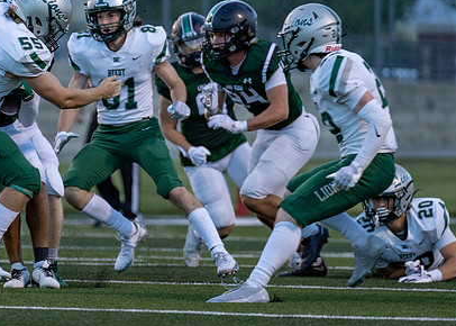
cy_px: 111
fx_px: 6644
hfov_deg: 3.9
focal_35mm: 513
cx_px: -18
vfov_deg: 2.8
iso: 500
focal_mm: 200
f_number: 2.8
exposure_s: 1/1250
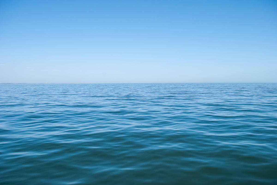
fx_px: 208
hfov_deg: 67.3
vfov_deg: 48.0
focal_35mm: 27
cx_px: 138
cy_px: 92
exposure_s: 1/640
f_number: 5.6
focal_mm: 18
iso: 100
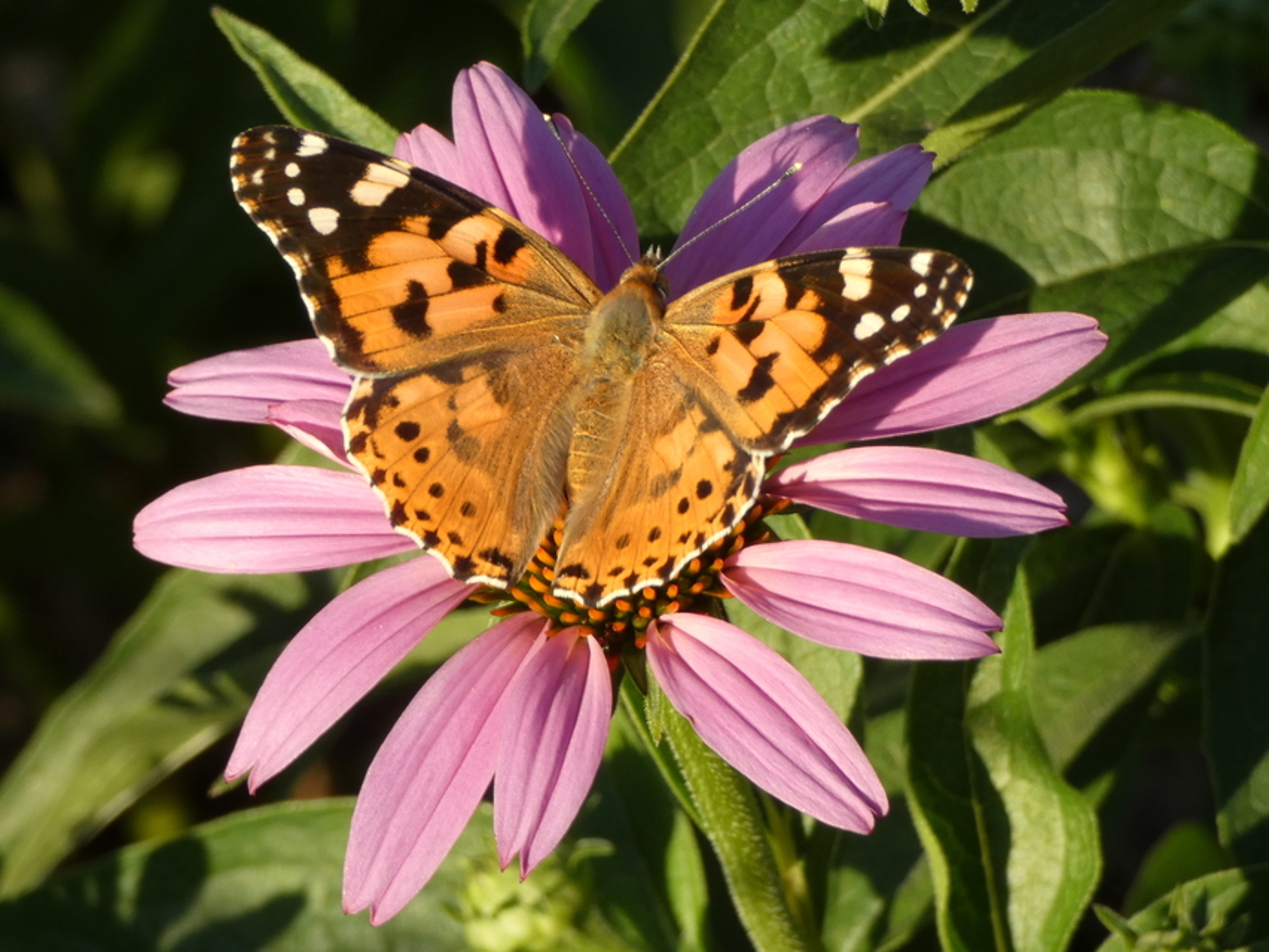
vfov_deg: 7.4
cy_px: 476
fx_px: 7333
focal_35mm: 200
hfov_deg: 9.9
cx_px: 634
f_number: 5.5
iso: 100
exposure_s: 1/80
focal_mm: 35.8
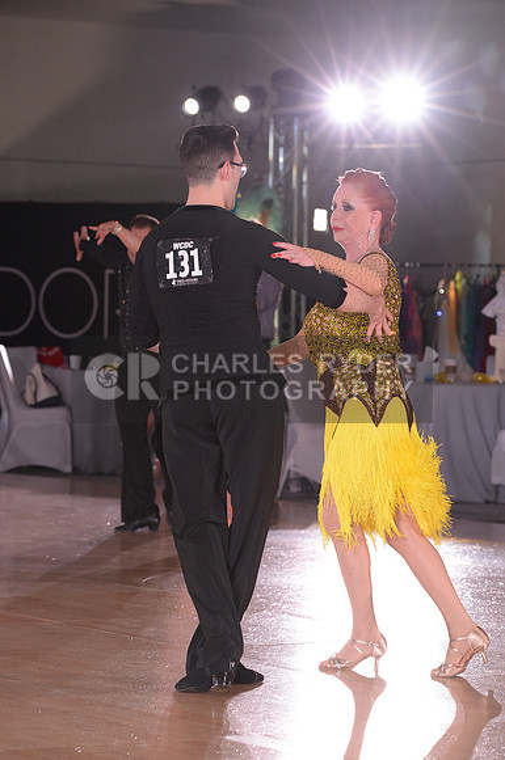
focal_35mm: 145
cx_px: 252
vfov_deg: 14.2
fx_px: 3060
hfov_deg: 9.4
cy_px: 380
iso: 3200
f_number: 8
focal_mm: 145
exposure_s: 1/250
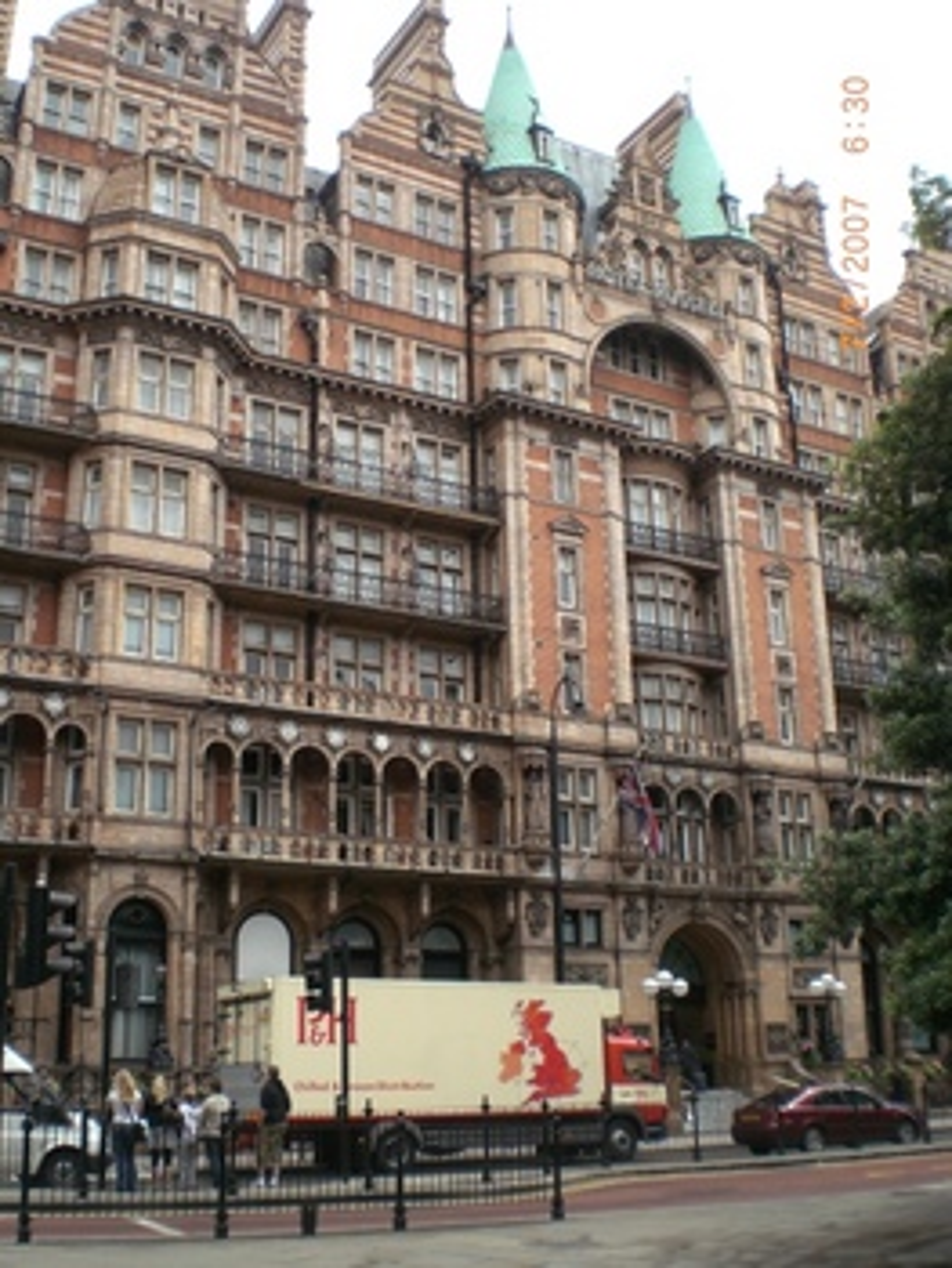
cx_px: 476
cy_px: 634
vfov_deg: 48.9
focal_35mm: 38
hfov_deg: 37.8
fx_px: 1392
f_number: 4.4
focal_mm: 6.3
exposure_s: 1/160
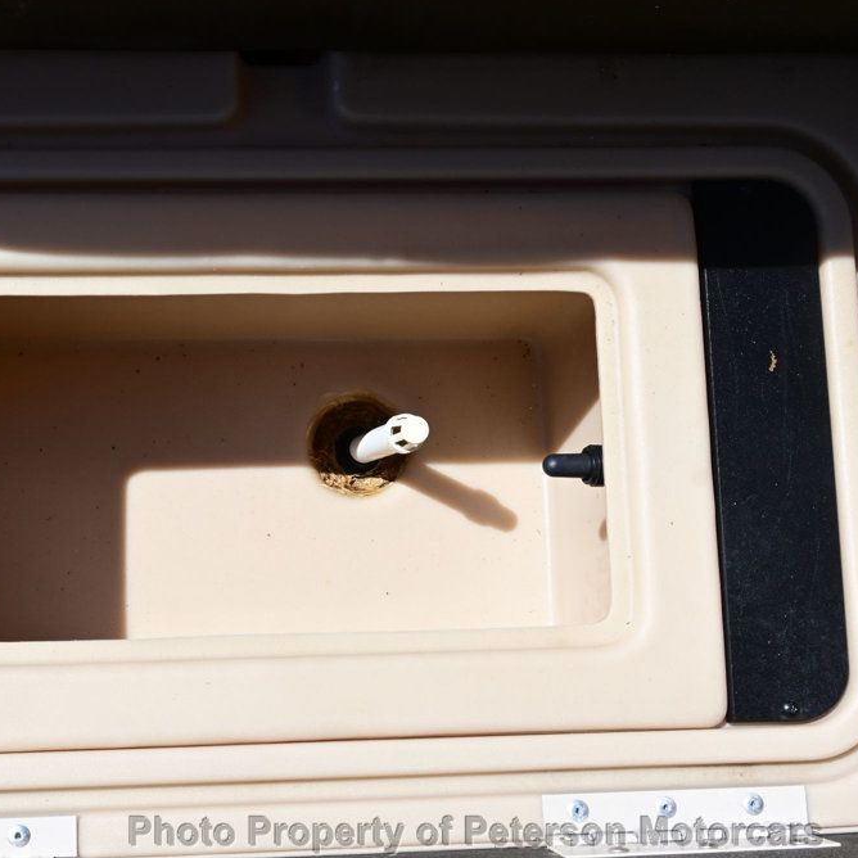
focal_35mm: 44
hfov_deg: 37.6
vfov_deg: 38.4
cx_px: 234
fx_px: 1233
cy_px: 433
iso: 100
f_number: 8
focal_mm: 22.5
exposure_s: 1/250
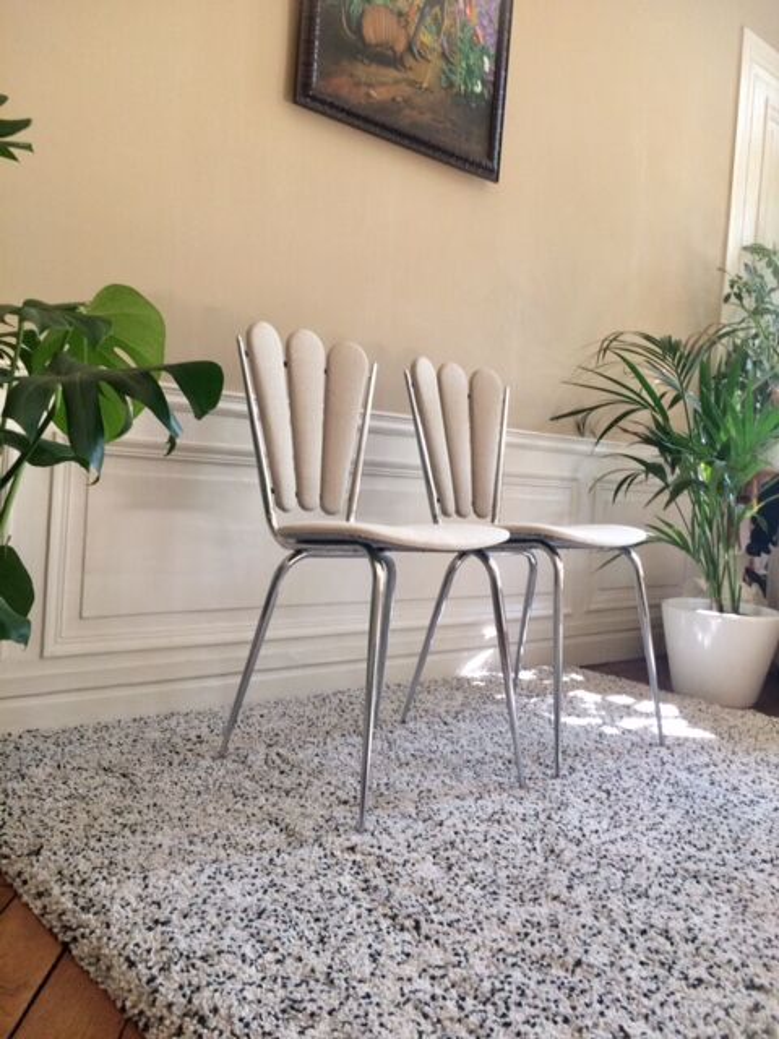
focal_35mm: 29
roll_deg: -2.8
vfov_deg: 61.7
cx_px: 390
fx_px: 870
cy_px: 520
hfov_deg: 48.2
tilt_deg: -2.6
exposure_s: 1/33
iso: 100
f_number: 2.2
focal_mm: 4.15
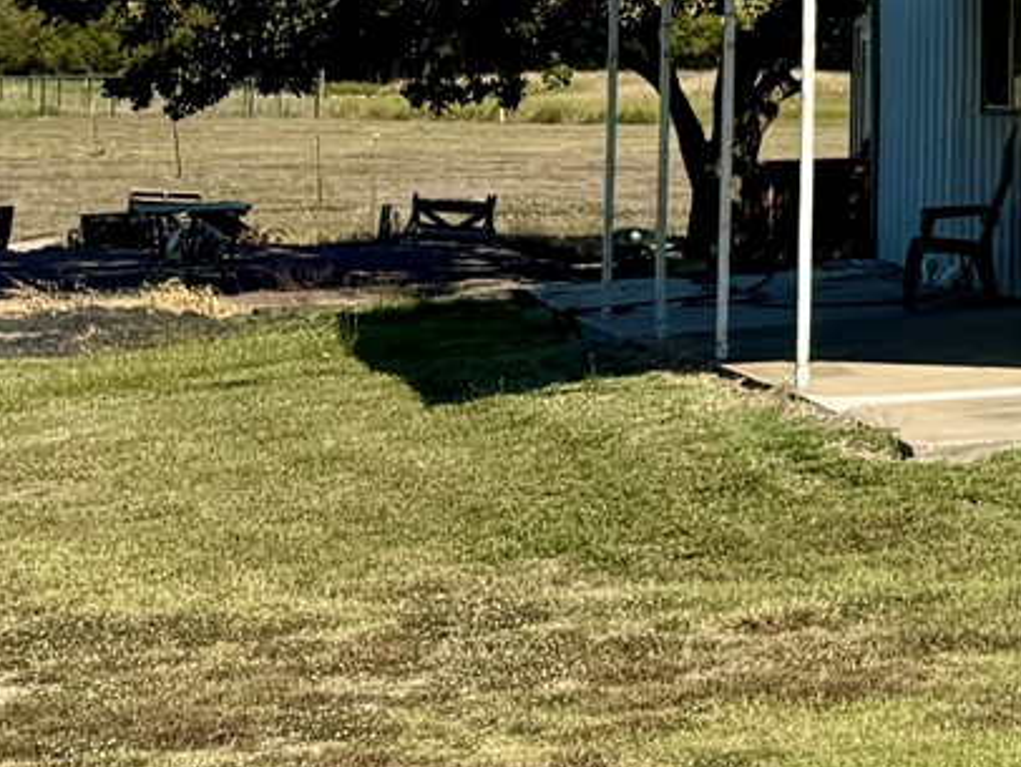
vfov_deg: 12.0
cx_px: 2029
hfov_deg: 13.8
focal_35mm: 121
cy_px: -103
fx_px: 3571
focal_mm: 6.76
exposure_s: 1/4950
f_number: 1.78
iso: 80
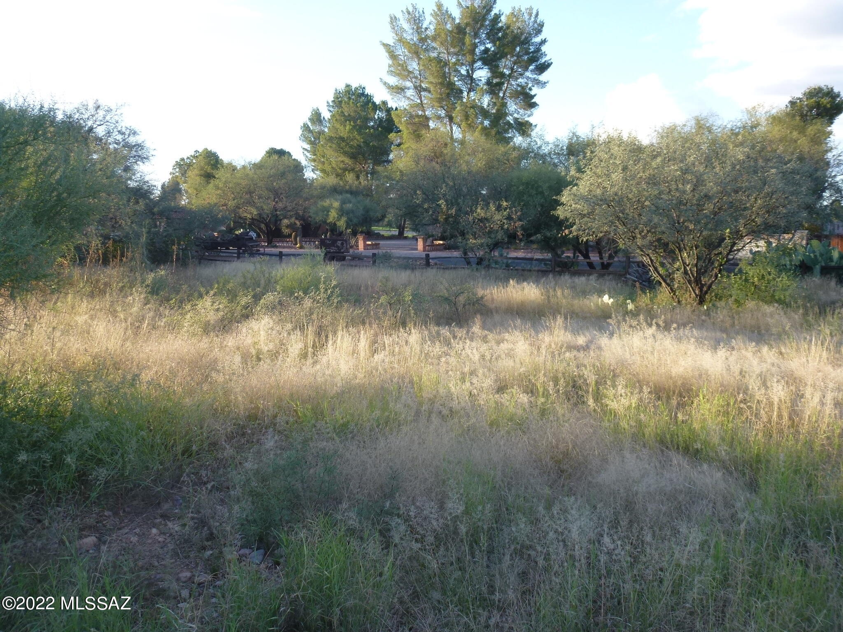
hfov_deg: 60.0
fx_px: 731
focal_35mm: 30
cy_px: 316
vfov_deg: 46.8
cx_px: 422
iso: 100
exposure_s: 1/160
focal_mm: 5.4
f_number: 3.5
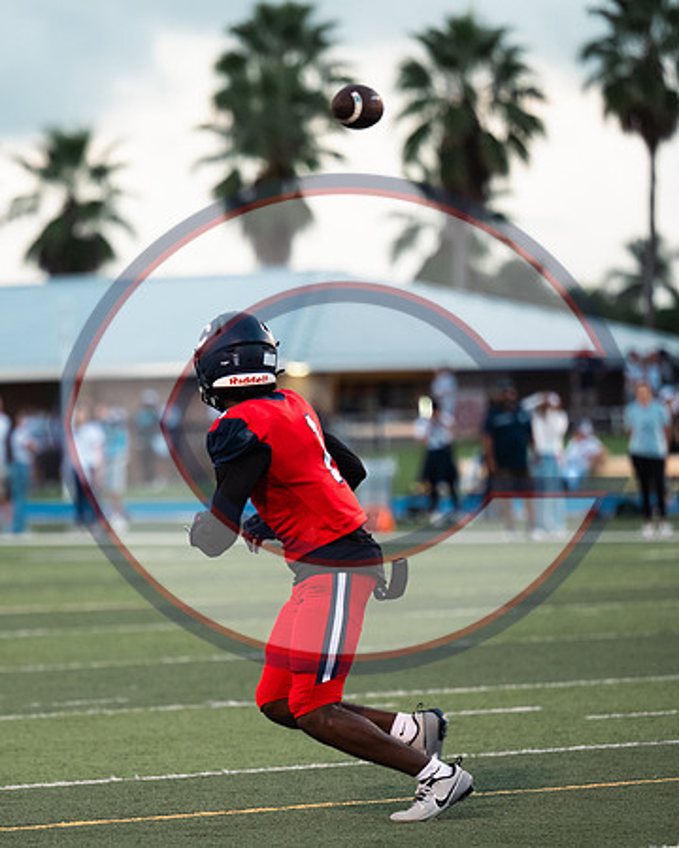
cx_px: 225
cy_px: 490
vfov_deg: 6.9
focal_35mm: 281
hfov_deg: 5.5
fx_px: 7065
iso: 1800
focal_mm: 165
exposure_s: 1/1600
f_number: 2.8
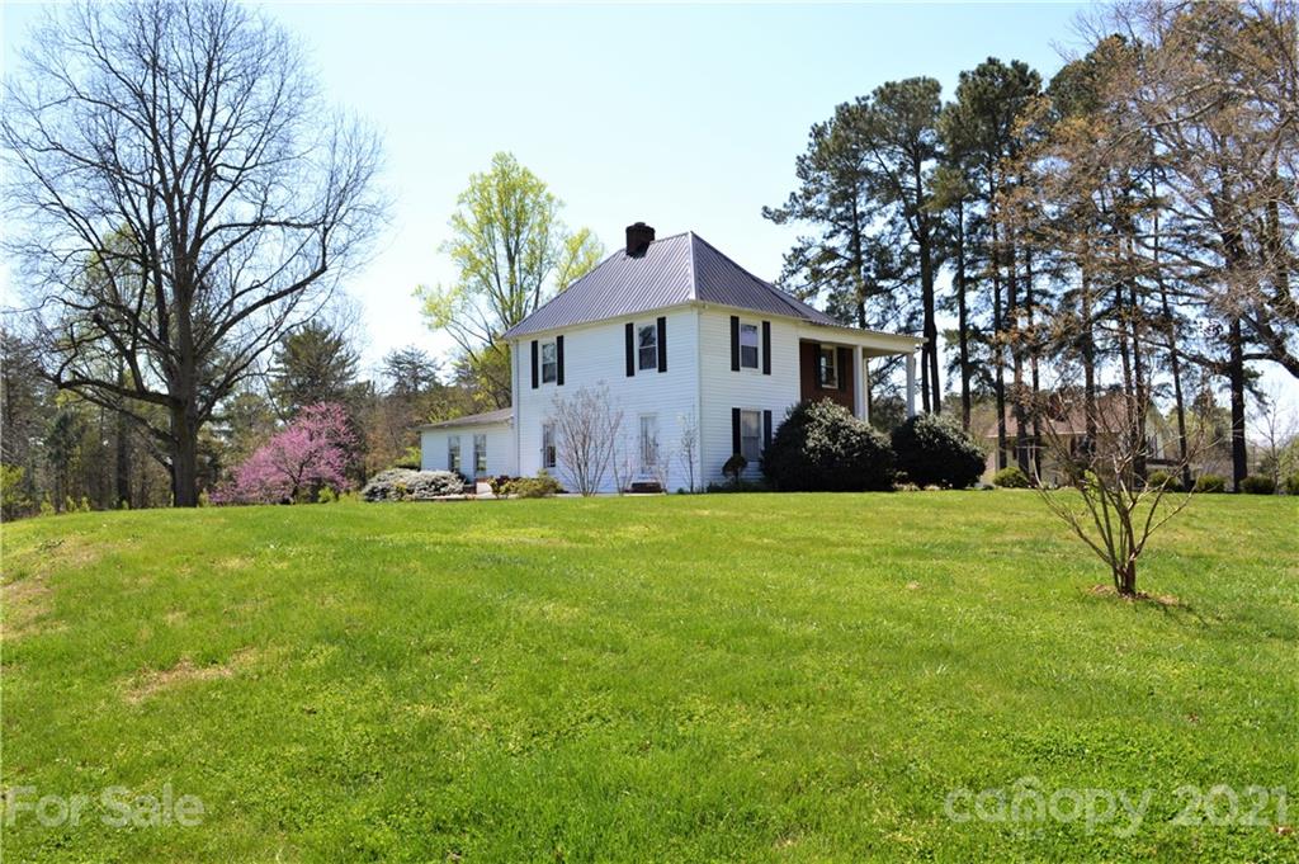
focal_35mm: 27
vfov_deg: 47.9
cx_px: 650
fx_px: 973
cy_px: 432
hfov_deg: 67.4
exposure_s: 1/200
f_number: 7.1
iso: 100
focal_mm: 18
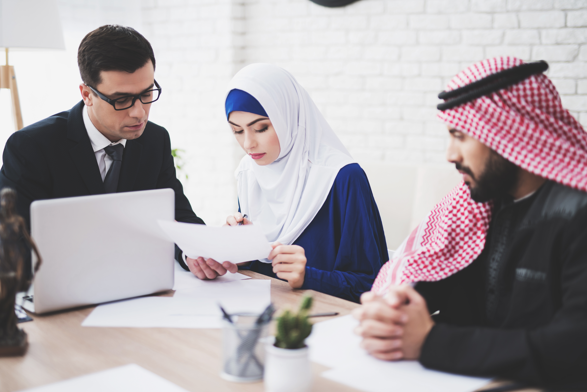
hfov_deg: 38.2
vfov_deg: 26.0
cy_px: 191
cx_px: 289
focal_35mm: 52
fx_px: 848
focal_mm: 50
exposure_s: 1/160
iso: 160
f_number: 1.8
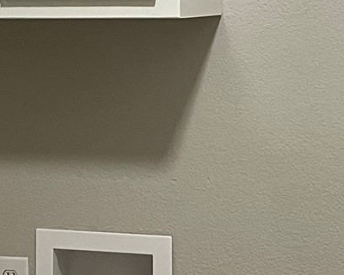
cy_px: 107
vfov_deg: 11.9
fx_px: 1324
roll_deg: -0.1
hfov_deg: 14.8
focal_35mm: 130
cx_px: 133
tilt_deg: -3.9
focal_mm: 5.1
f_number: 1.6
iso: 200
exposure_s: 1/60
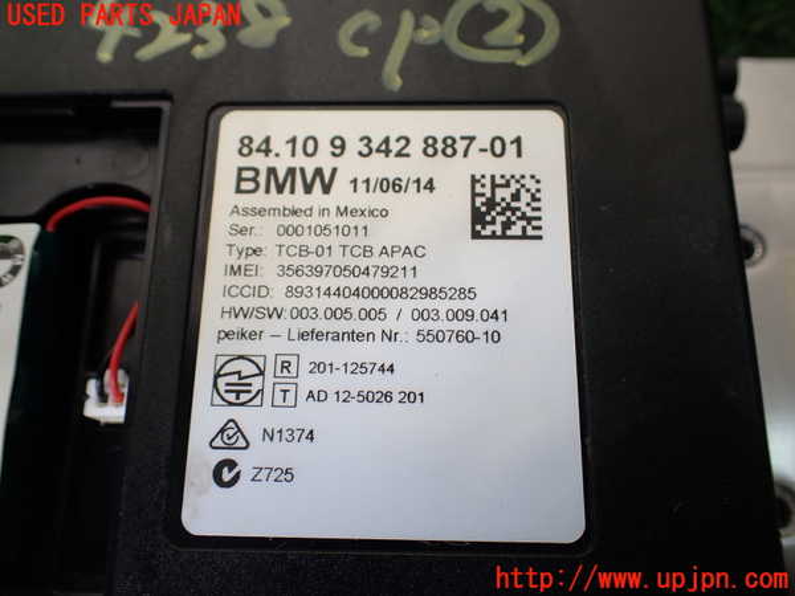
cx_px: 398
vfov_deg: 46.8
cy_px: 298
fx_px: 689
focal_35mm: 30
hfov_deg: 60.0
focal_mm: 5.4
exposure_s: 1/125
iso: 200
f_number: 2.3
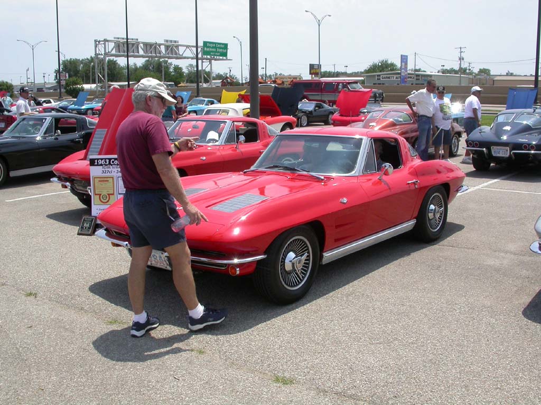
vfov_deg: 37.7
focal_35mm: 38
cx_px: 270
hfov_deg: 49.0
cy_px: 202
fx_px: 594
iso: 100
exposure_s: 1/305
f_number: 7.5
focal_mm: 7.85
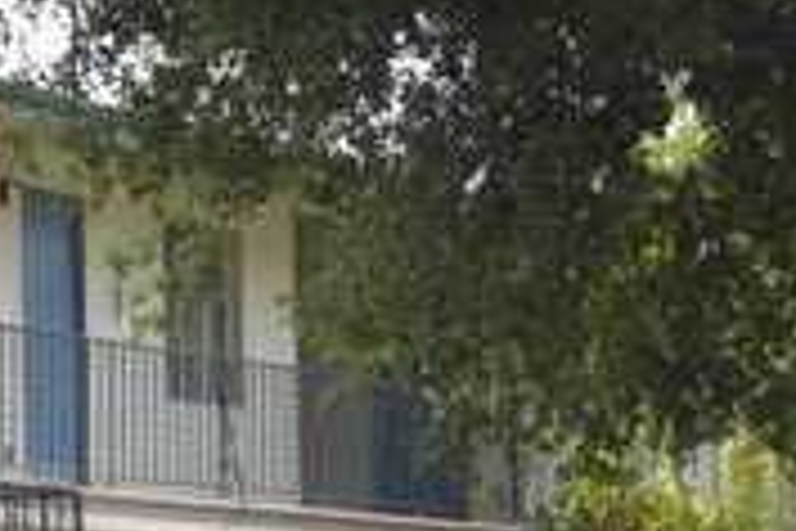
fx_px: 4599
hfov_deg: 9.8
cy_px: 601
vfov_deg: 6.6
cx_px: -130
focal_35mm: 208
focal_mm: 48
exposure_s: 1/250
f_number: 5.6
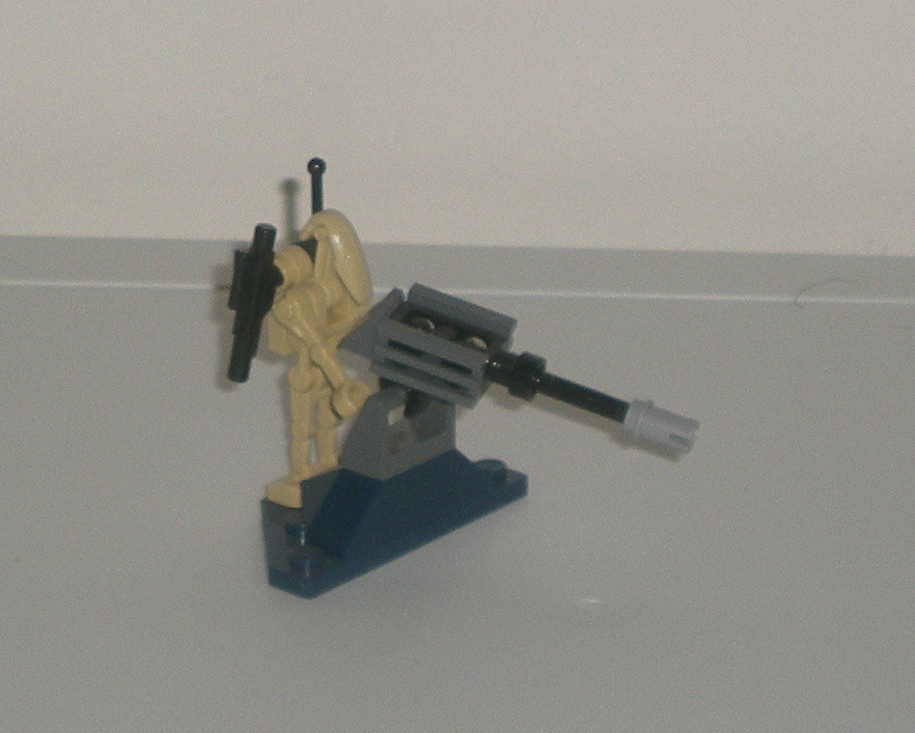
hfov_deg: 24.4
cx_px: 459
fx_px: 2113
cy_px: 369
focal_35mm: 78
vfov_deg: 19.7
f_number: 4.6
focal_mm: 12.3
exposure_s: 1/120
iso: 50
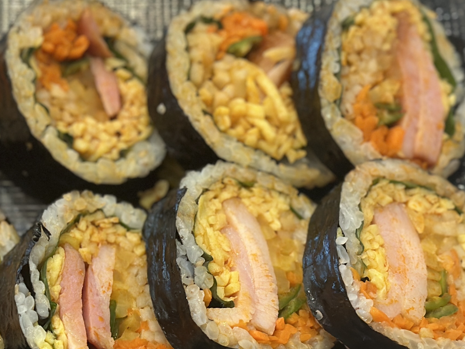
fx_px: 1518
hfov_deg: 17.2
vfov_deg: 13.1
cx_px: 71
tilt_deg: -60.7
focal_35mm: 113
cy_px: 227
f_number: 1.78
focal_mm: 6.86
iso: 160
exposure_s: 1/120
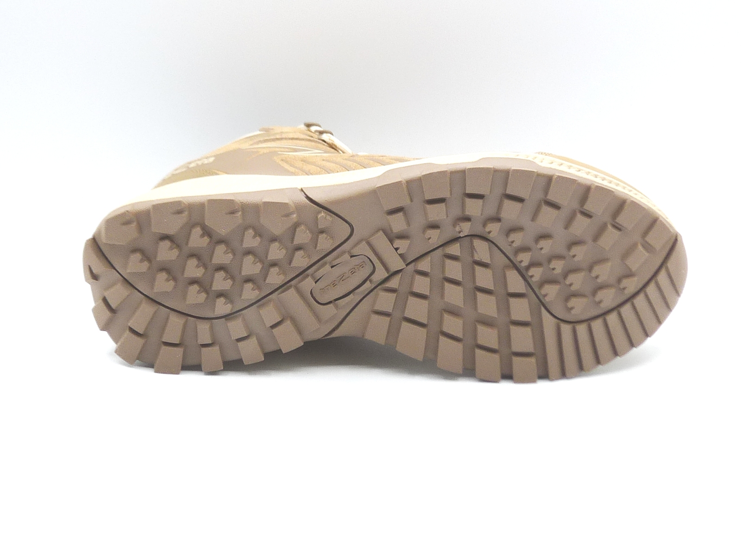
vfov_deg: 29.1
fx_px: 1070
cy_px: 278
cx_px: 370
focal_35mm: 50
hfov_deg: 38.2
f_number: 4
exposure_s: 1/200
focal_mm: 5
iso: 100
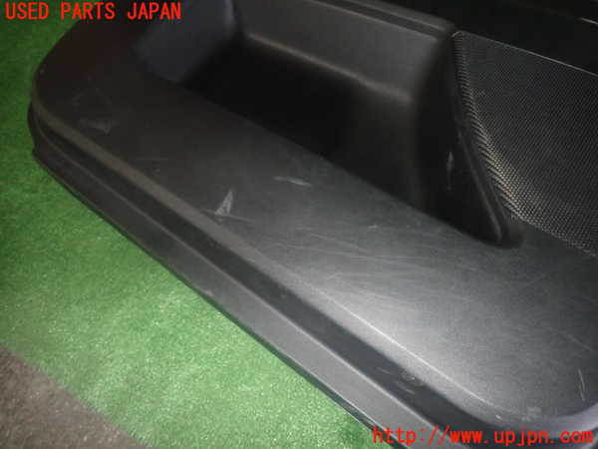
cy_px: 224
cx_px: 299
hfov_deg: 69.4
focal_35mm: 25
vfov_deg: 54.9
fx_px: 432
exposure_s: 1/30
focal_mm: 4.5
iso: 500
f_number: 5.6
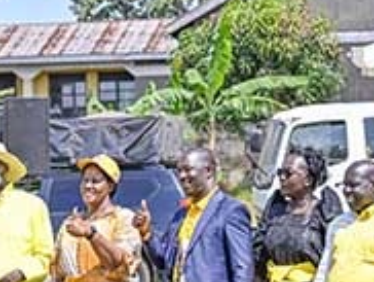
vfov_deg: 5.9
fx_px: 2748
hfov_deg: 7.7
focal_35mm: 254
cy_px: 234
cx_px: -53
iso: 720
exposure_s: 1/1600
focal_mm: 100
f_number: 7.1
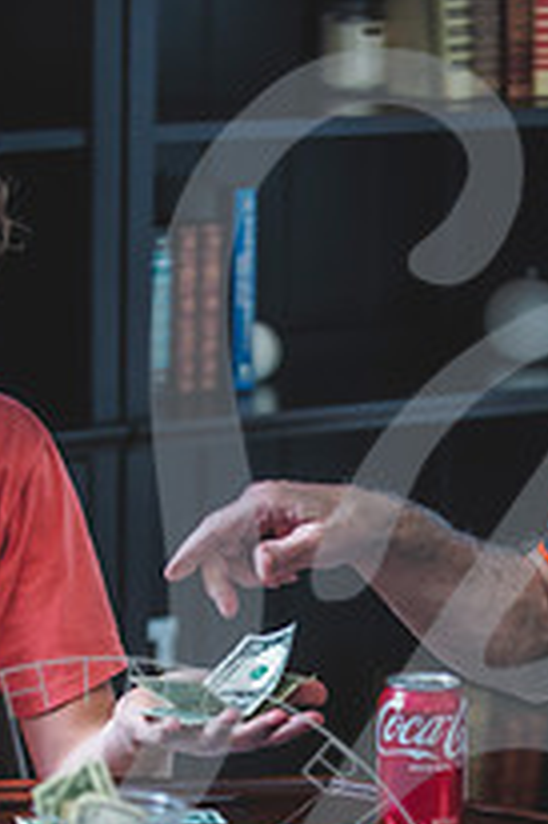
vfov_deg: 11.4
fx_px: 4094
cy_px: 724
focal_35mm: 179
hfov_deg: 7.7
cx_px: 284
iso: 800
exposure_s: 1/200
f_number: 2.8
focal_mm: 82
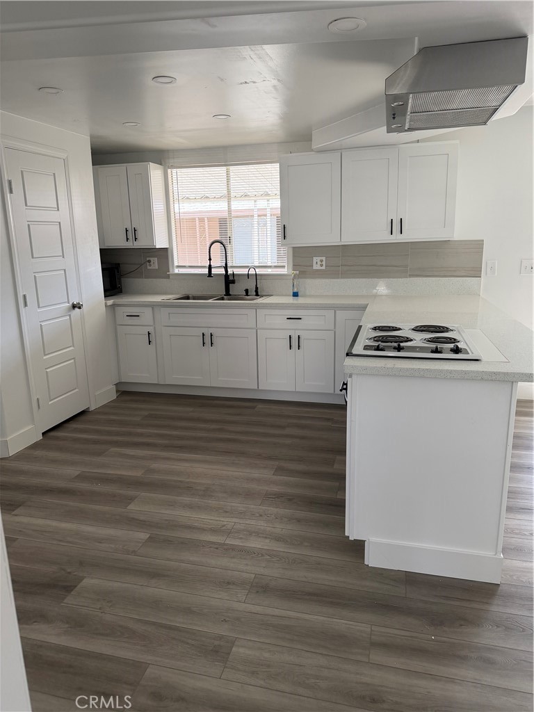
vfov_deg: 71.6
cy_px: 356
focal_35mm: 24
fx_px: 494
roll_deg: +1.5
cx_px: 267
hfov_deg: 56.8
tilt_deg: -13.1
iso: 160
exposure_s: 1/218
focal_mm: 6.76
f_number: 1.78
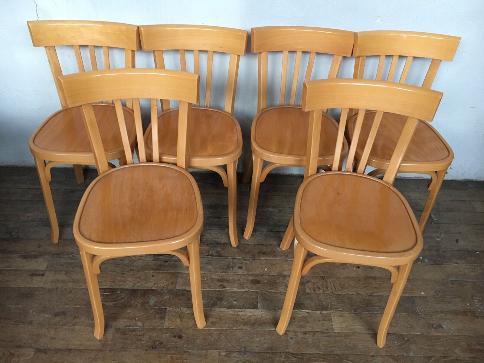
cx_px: 242
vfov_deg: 48.2
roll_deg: -2.9
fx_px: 405
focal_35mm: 29
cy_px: 182
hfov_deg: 61.7
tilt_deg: -40.3
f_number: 2.2
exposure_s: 1/33
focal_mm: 4.15
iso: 250
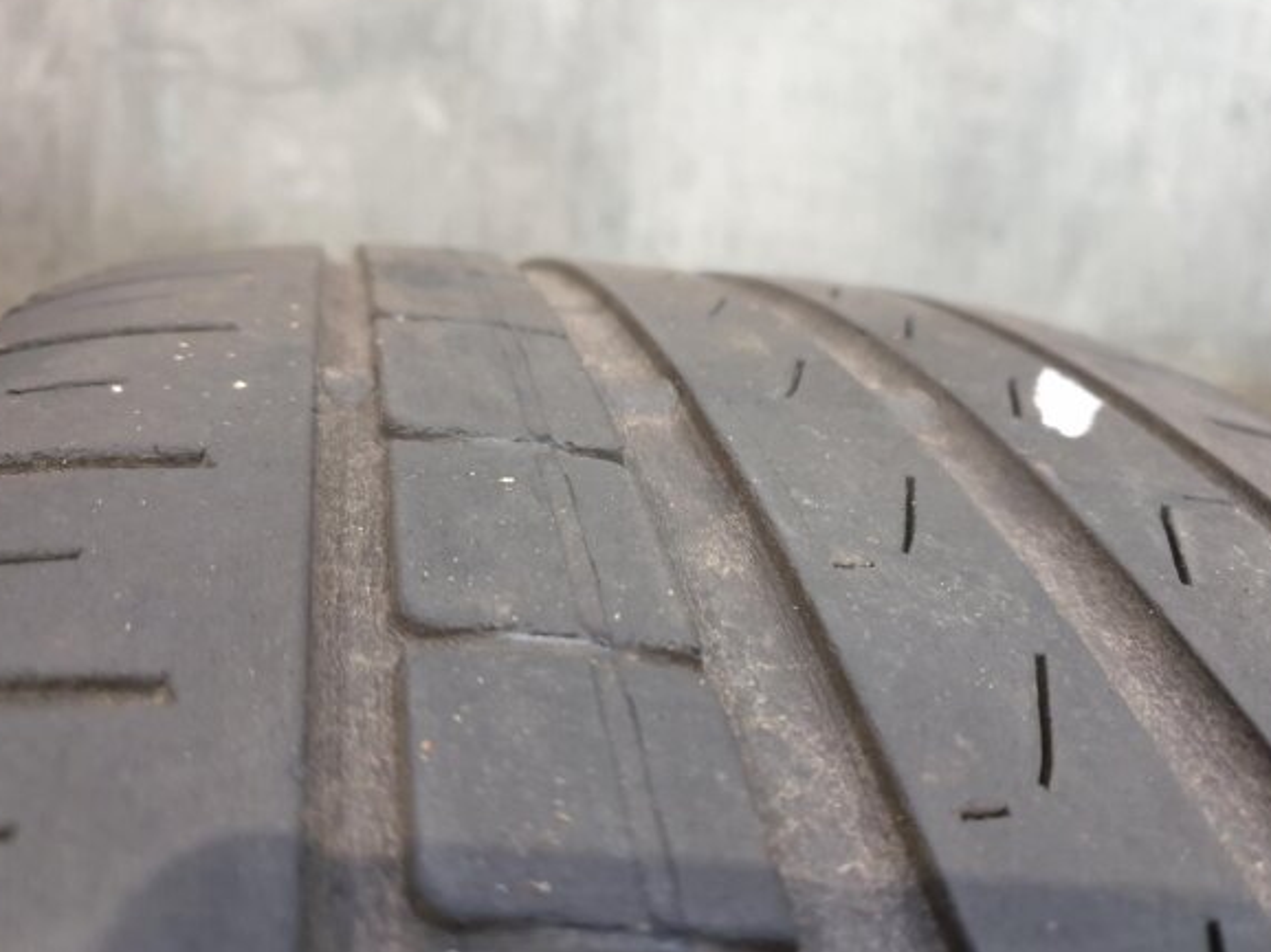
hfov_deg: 65.3
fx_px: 991
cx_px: 627
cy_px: 462
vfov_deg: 51.3
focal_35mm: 27
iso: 320
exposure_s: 1/20
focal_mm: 4.3
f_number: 1.5
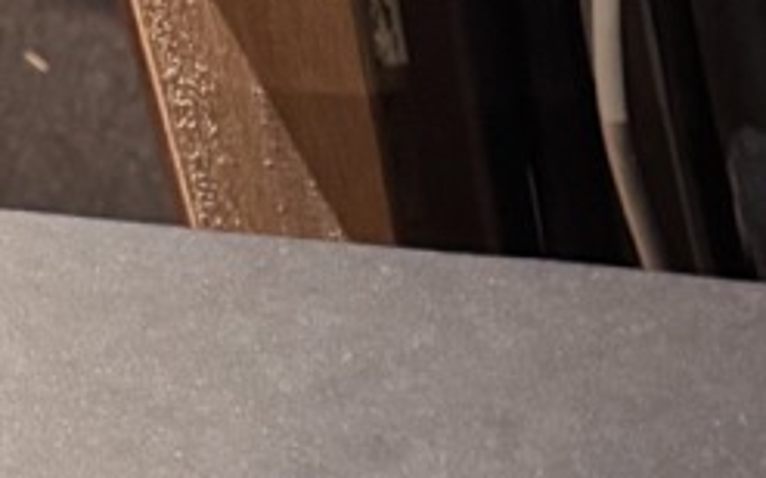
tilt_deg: -65.8
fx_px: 2754
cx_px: 918
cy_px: 1667
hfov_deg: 15.3
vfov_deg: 7.8
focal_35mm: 132
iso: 500
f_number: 1.78
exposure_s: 1/50
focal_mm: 6.76
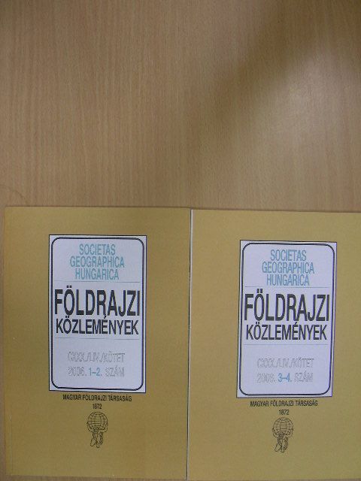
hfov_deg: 37.7
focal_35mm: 38
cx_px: 180
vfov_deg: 49.0
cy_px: 240
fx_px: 528
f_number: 3.5
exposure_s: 1/14.7
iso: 50
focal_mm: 6.3
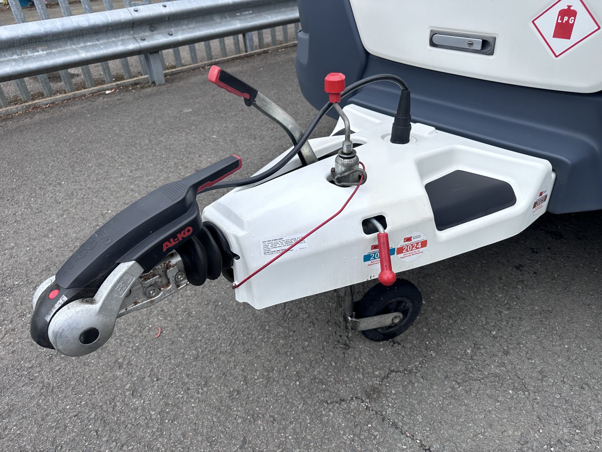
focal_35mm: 24
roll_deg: +3.7
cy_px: 226
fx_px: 417
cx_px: 301
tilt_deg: -32.1
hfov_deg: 71.6
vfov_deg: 56.8
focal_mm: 6.86
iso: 80
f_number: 1.78
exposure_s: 1/2882
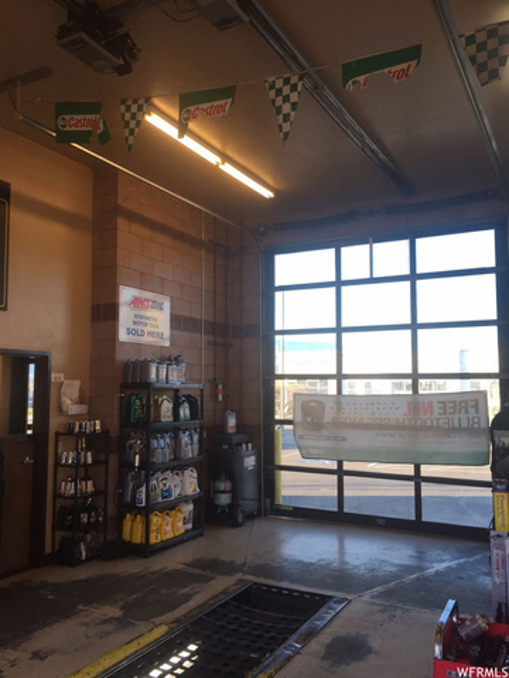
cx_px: 254
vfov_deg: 61.7
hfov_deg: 48.2
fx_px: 569
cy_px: 339
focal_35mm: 29
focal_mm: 4.15
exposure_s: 1/120
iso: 32
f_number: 2.2
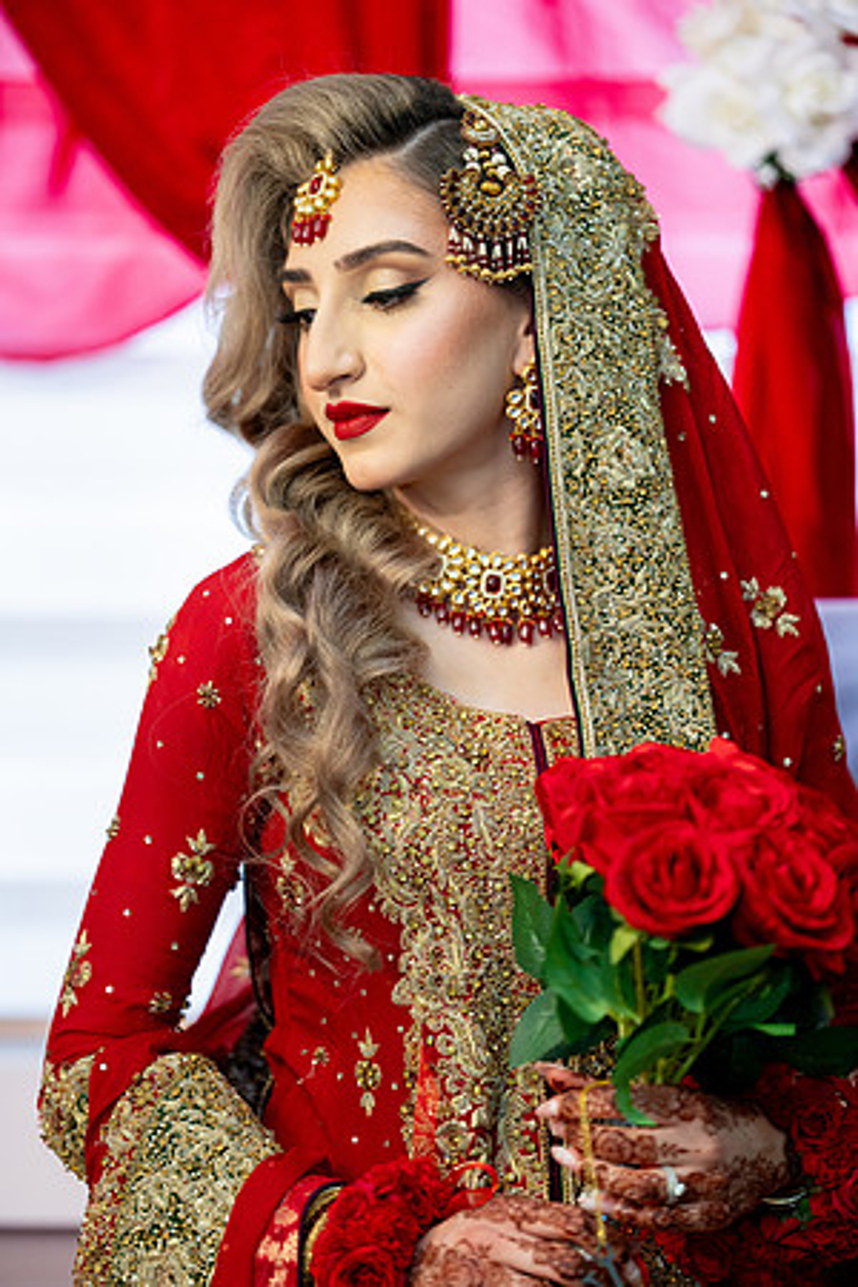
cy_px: 644
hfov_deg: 10.4
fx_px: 4719
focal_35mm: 132
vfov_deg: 15.5
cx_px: 429
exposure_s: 1/200
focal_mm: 132
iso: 1000
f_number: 2
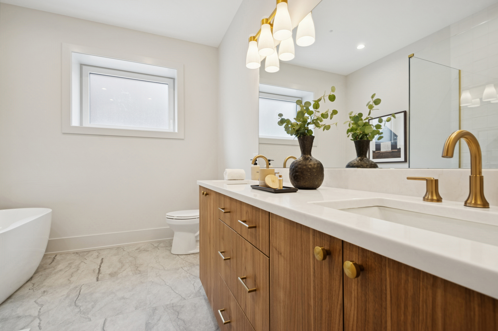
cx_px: 249
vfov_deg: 77.2
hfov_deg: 100.4
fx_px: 207
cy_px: 166
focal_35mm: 15
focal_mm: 10
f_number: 10
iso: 200
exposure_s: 1/10
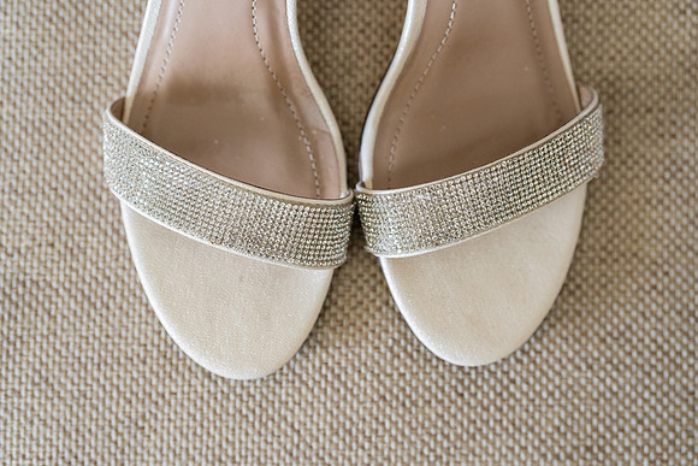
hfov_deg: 39.6
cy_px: 233
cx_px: 349
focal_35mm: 50
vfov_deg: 27.0
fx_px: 970
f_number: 2.8
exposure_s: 1/320
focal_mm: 50
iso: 1250
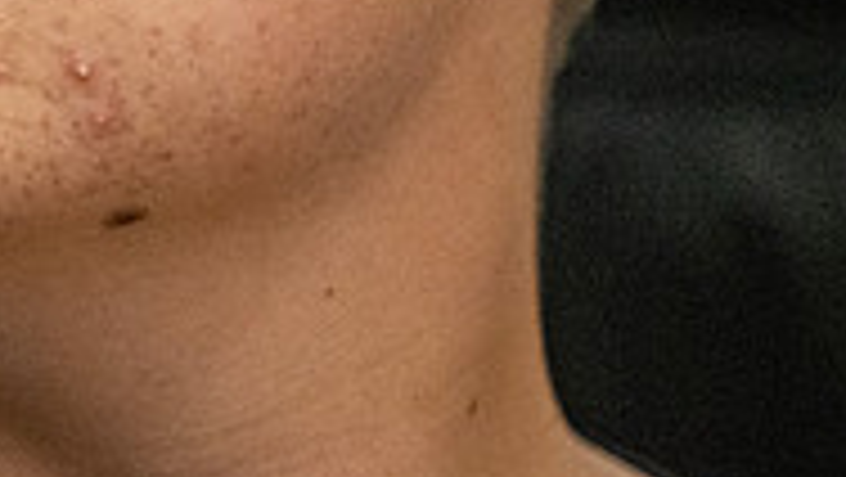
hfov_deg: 9.8
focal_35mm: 217
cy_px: -313
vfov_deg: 5.5
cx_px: -180
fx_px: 4871
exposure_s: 1/800
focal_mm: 67
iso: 8000
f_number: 4
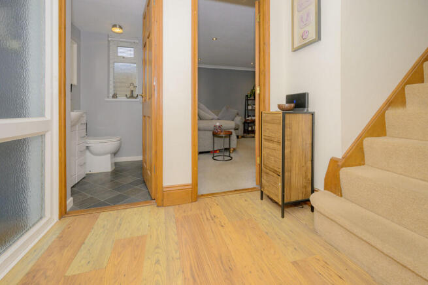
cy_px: 142
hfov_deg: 104.2
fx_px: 166
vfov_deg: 81.2
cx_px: 214
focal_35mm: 14
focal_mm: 14
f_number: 7.1
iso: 320
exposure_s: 1/125
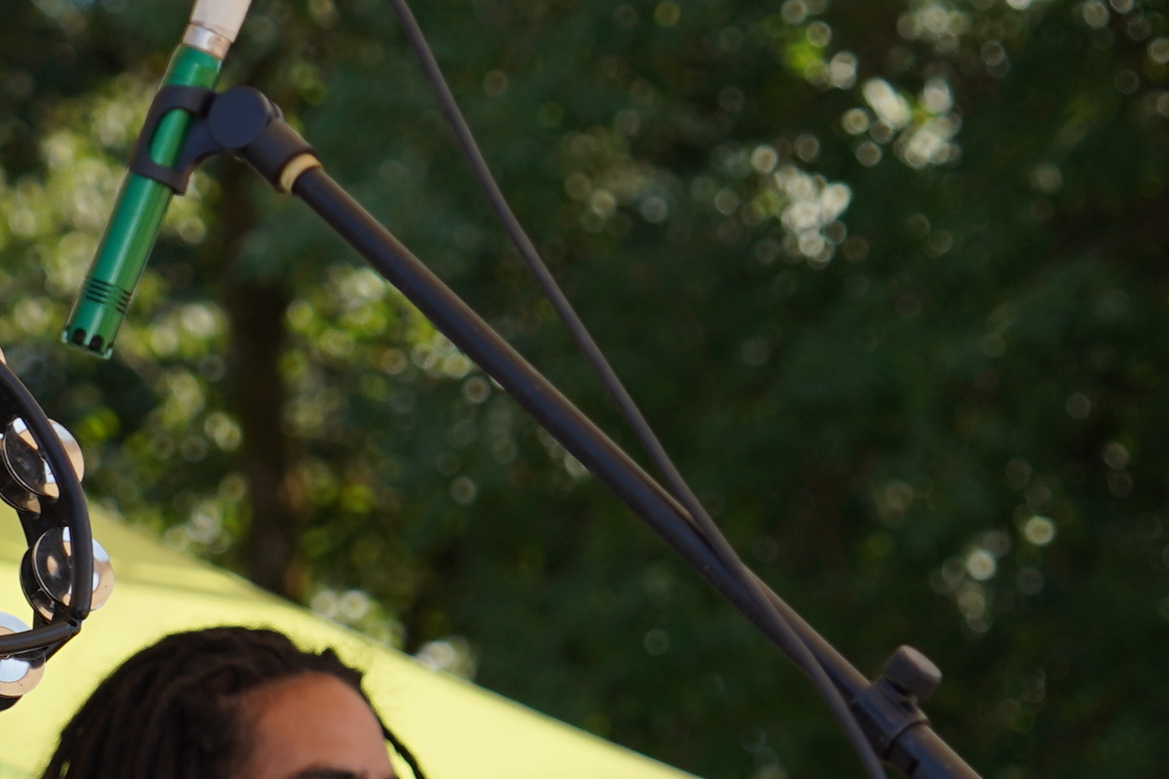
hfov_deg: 5.8
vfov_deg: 3.9
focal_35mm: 353
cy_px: 407
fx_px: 11461
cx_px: 220
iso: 100
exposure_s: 1/250
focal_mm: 88
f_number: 5
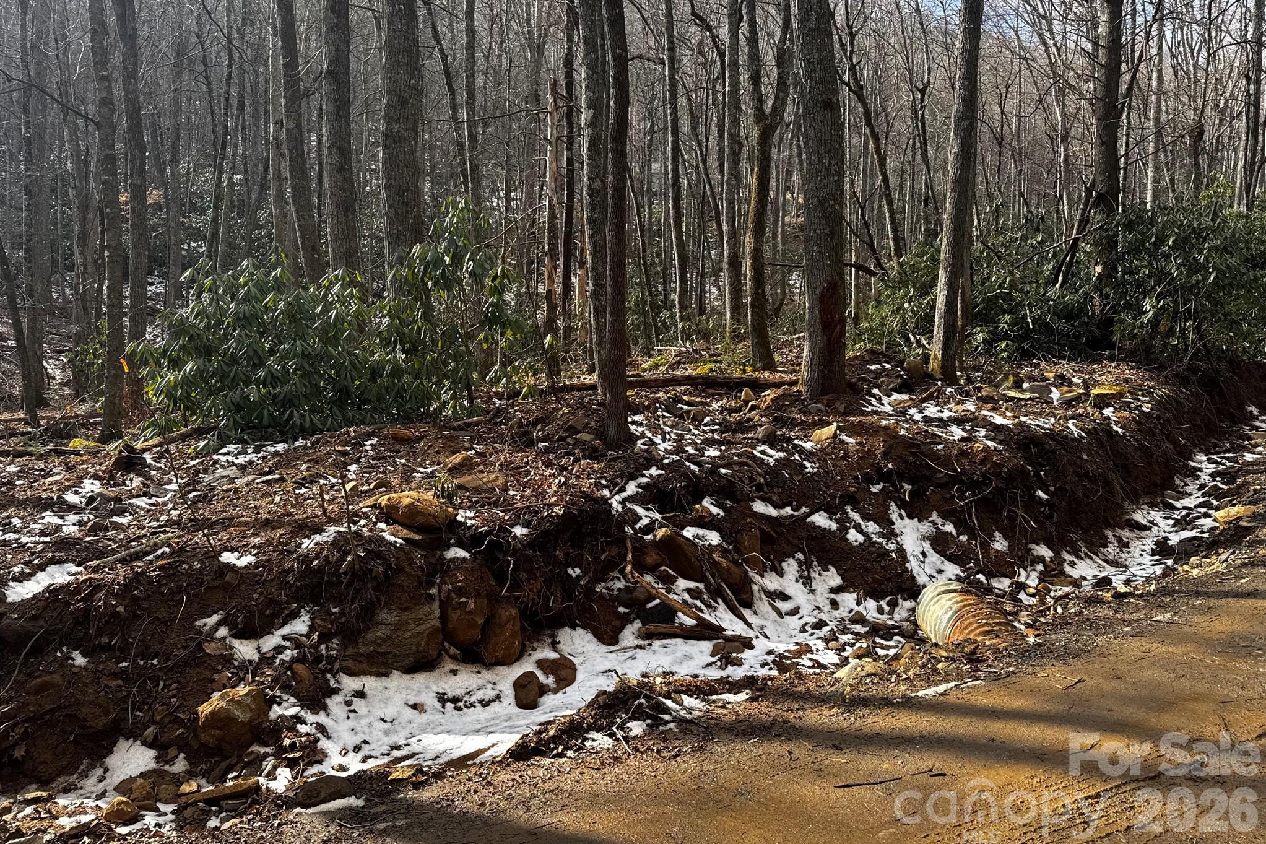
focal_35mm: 25
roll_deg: -1.1
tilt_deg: -1.5
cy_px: 378
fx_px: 879
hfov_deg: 71.5
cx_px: 633
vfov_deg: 51.2
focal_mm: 6.76
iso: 80
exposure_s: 1/1131
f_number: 1.78
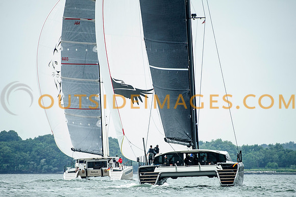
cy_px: 106
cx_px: 148
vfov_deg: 3.2
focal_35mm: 432
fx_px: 3553
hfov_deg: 4.8
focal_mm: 380
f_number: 5
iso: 500
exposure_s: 1/1000
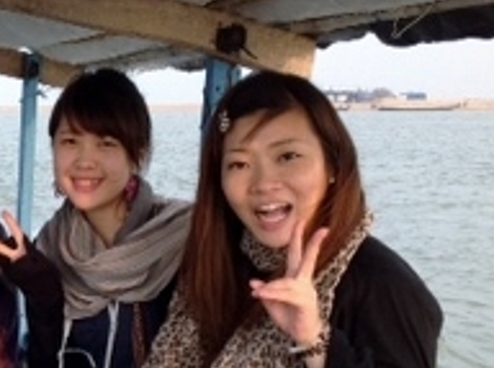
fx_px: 1295
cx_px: -108
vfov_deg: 16.0
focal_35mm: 91
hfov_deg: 20.2
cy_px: 297
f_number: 2.4
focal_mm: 4.28
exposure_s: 1/246
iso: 50
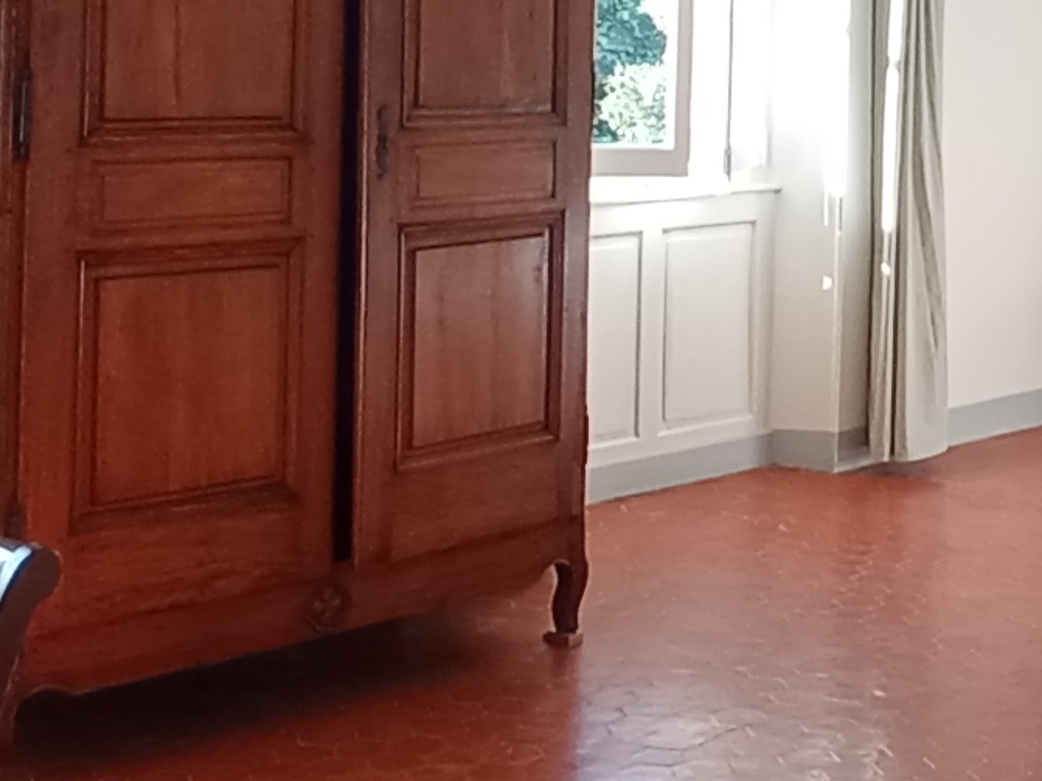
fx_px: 2197
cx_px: 955
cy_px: 31
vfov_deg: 19.7
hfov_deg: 25.8
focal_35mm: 73
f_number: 2.2
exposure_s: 1/100
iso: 154
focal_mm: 1.65
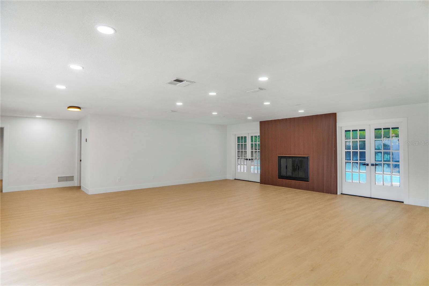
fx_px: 214
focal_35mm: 18
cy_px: 143
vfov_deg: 67.4
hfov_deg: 90.0
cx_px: 214
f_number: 3.5
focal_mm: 12
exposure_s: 1/100
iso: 320
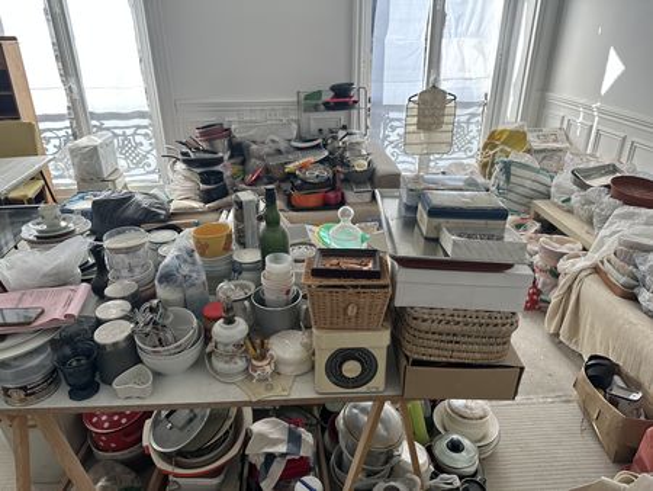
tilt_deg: -25.9
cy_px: 246
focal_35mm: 24
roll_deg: +0.4
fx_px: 453
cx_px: 326
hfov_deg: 71.6
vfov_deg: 56.9
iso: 80
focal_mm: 6.86
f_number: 1.78
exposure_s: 1/529
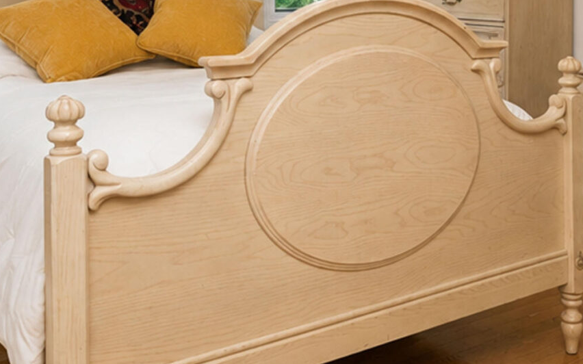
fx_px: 778
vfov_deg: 24.8
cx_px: 325
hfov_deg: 41.0
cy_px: -20
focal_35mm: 49
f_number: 4
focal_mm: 16
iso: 64
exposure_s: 1/30
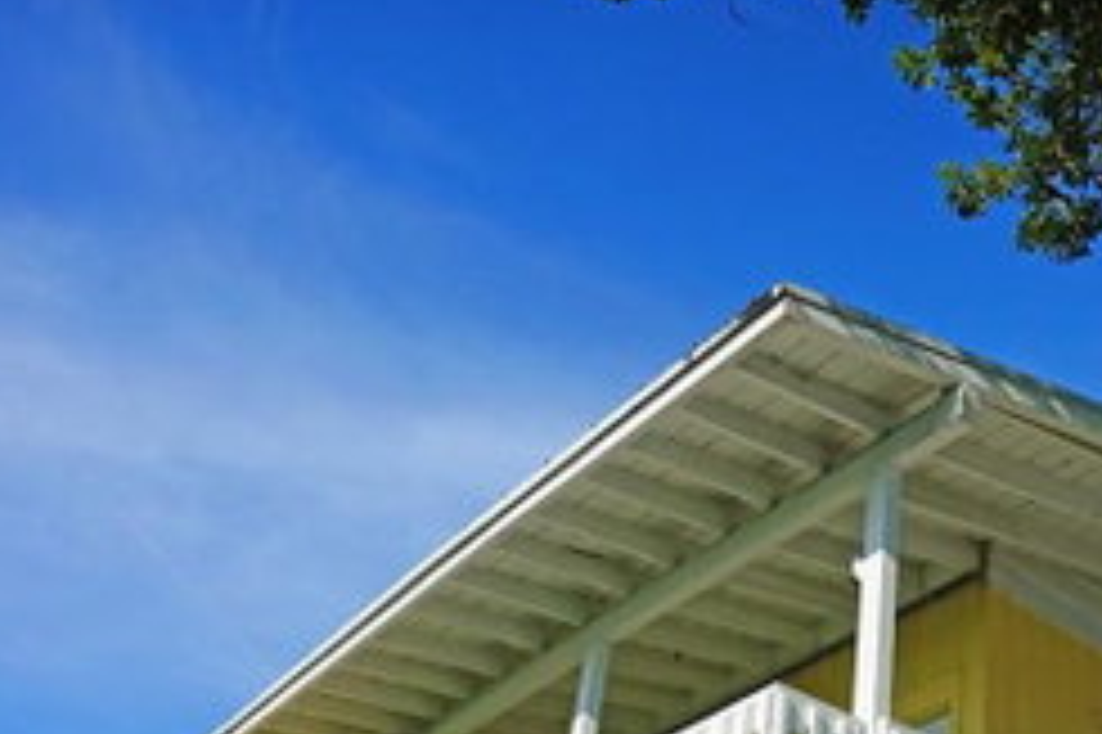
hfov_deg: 40.8
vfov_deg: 27.6
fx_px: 1438
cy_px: 662
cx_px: 819
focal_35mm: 47
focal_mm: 8.8
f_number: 2.4
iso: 400
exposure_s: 1/12800
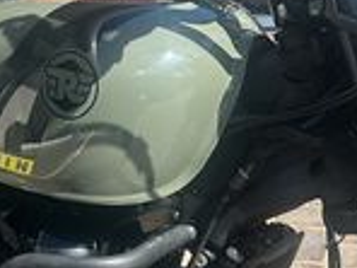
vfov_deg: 15.7
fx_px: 918
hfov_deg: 21.9
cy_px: 353
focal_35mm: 89
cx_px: 121
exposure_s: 1/1618
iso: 80
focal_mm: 6.86
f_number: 1.78
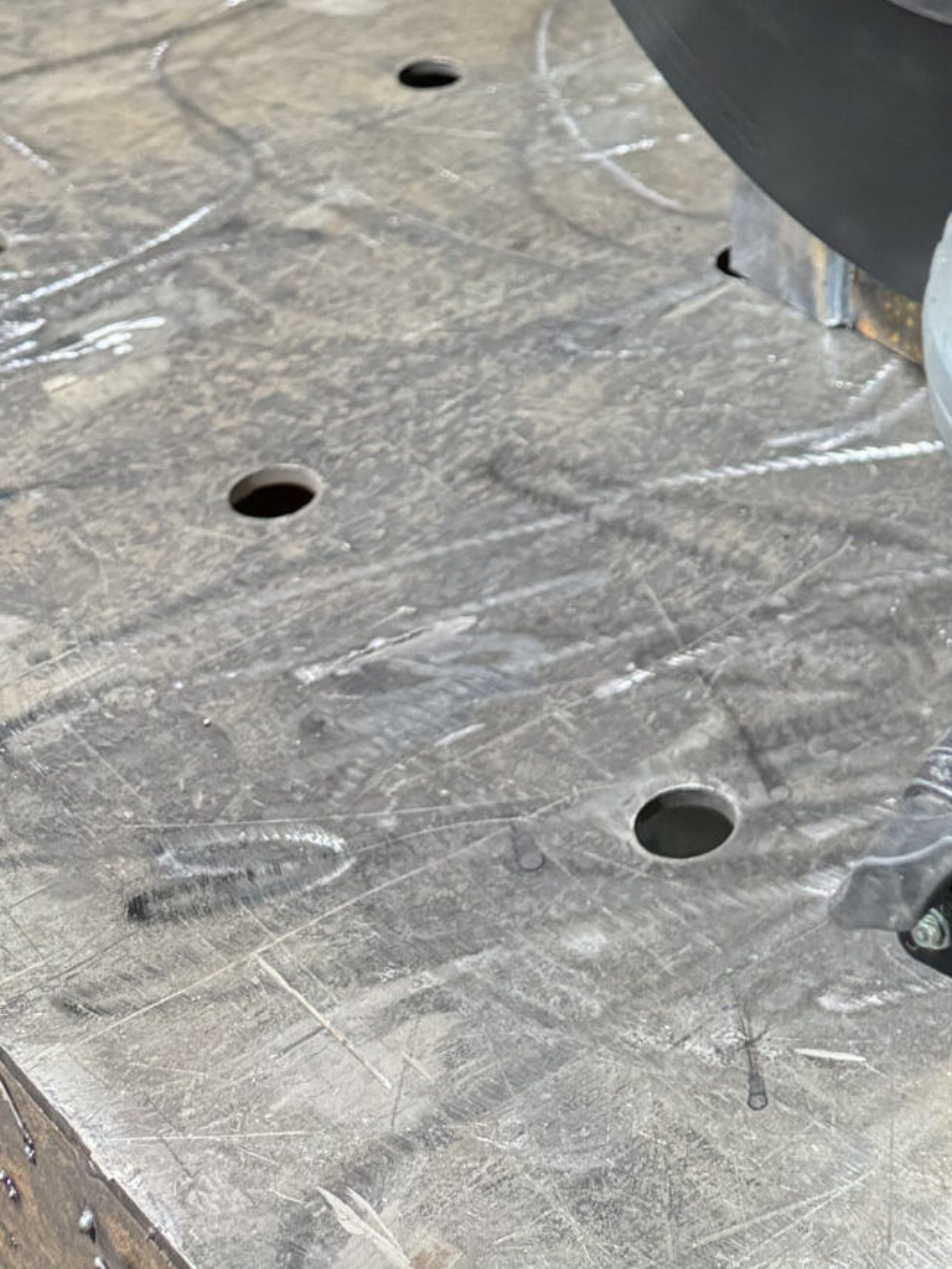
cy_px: -337
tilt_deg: -18.3
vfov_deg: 24.3
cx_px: 1200
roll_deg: -3.6
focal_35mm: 71
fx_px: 2603
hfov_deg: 19.3
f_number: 1.78
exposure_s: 1/50
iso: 400
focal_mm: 6.76
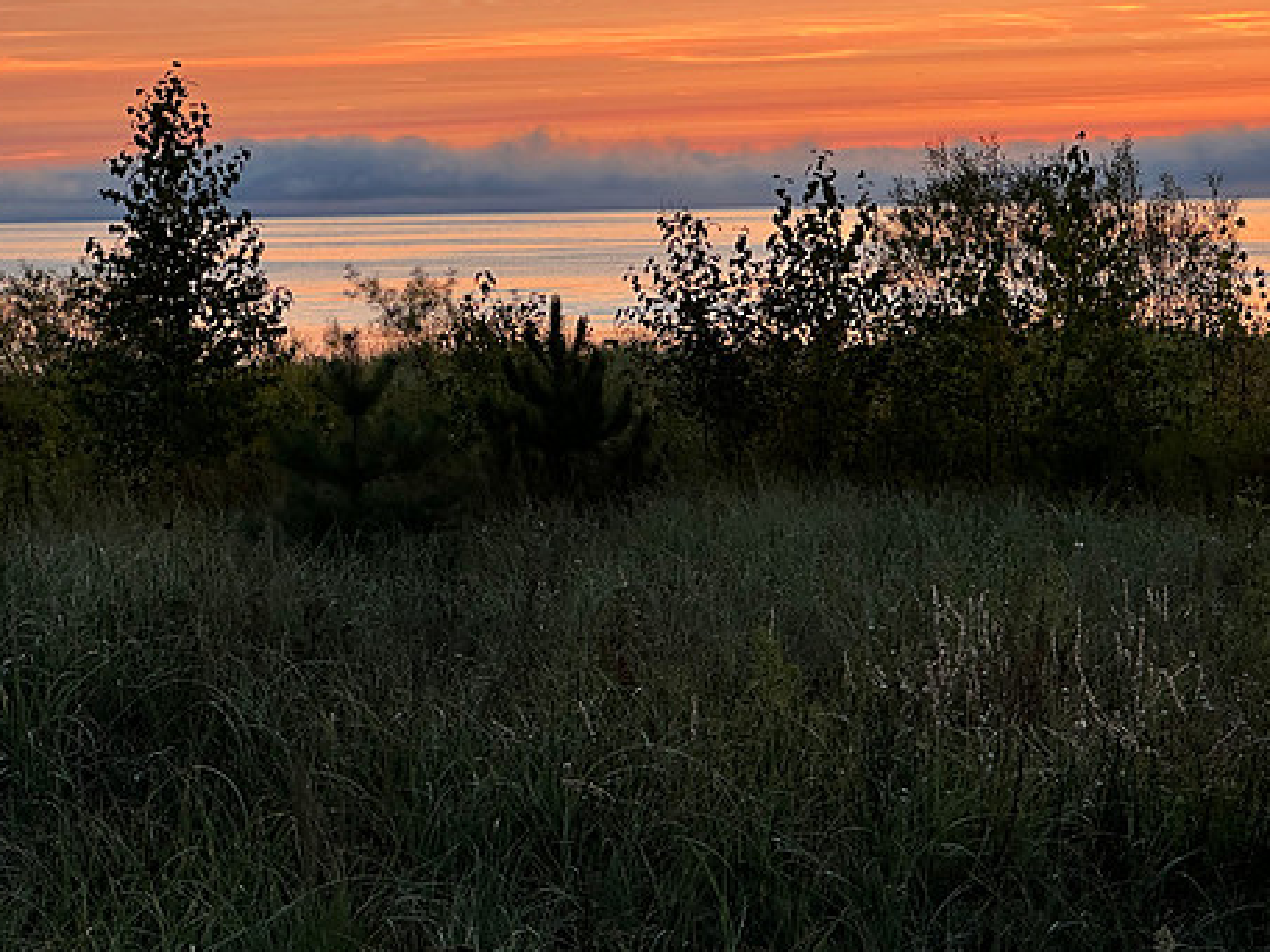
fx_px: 3595
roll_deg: +1.1
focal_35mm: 98
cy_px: 369
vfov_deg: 15.1
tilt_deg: -2.8
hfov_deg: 20.0
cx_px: 699
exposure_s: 1/99
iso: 64
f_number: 2.8
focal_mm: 9
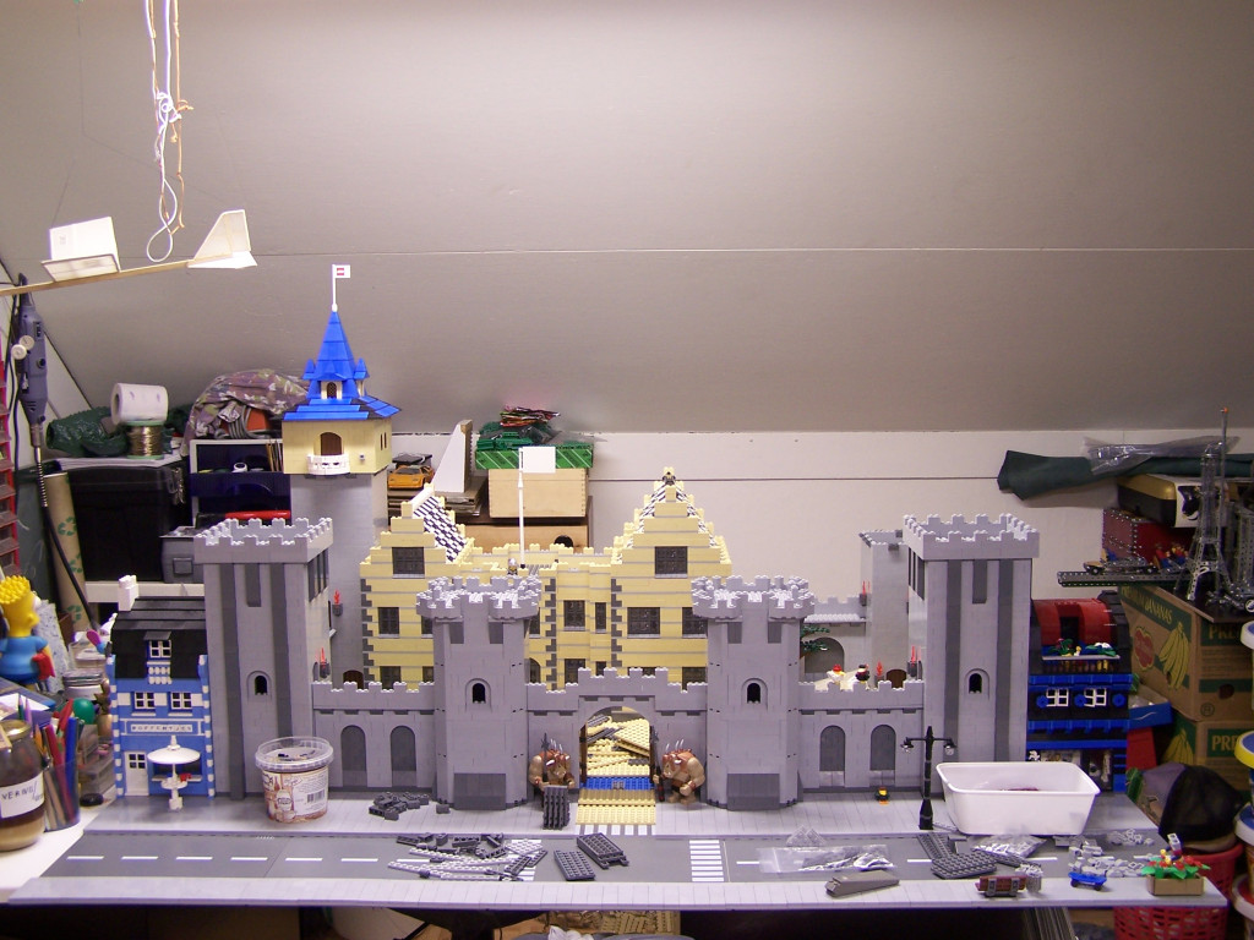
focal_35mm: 38
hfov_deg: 49.0
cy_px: 470
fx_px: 1377
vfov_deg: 37.7
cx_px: 627
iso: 80
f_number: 2.8
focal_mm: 6.3
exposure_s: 1/6
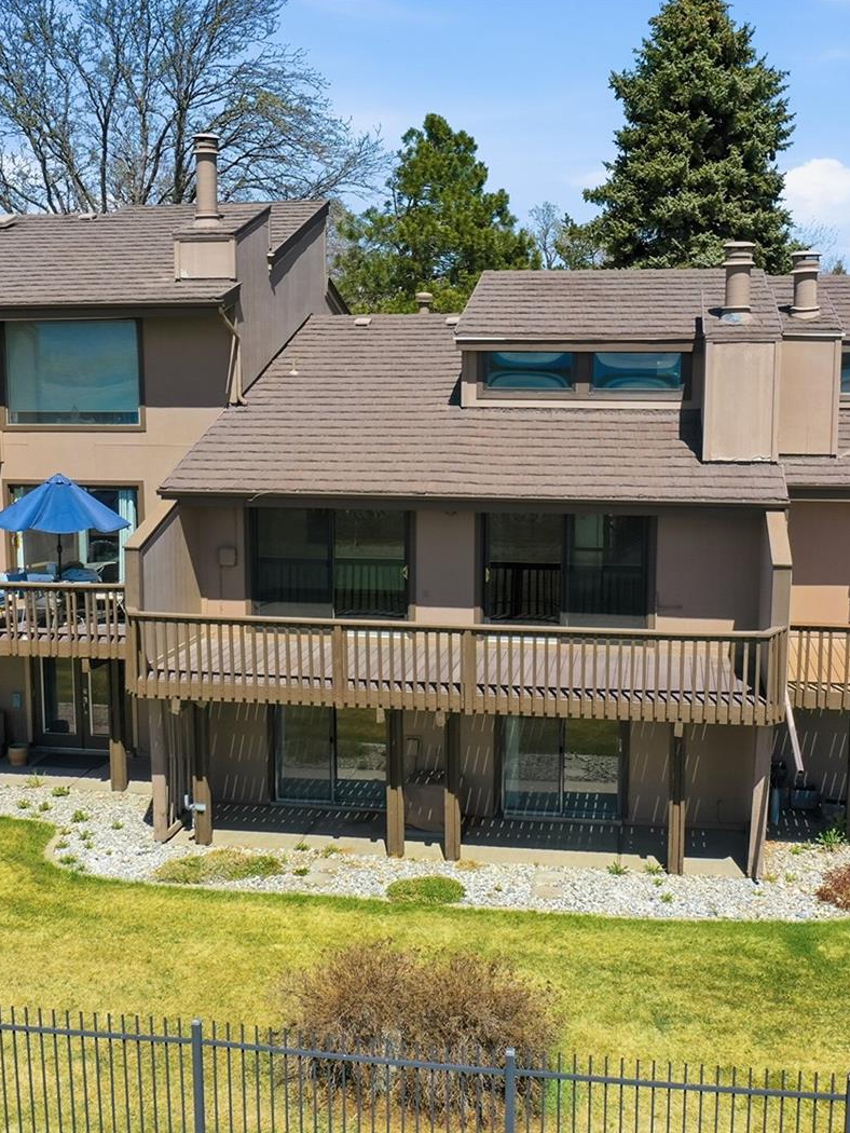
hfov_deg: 35.1
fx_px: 1342
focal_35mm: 41
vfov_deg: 45.8
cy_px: 569
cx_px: 424
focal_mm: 10.3
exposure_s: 1/500
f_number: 6.3
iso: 100
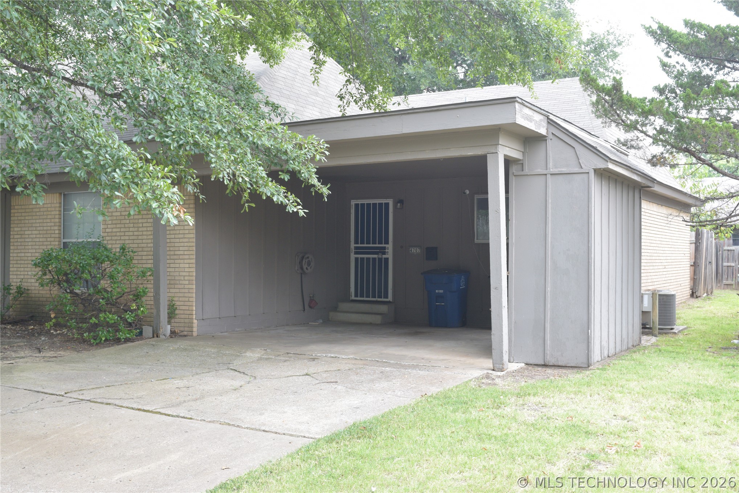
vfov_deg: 33.0
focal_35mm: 40
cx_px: 370
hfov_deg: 47.9
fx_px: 831
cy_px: 246
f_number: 9
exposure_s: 1/60
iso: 400
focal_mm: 27
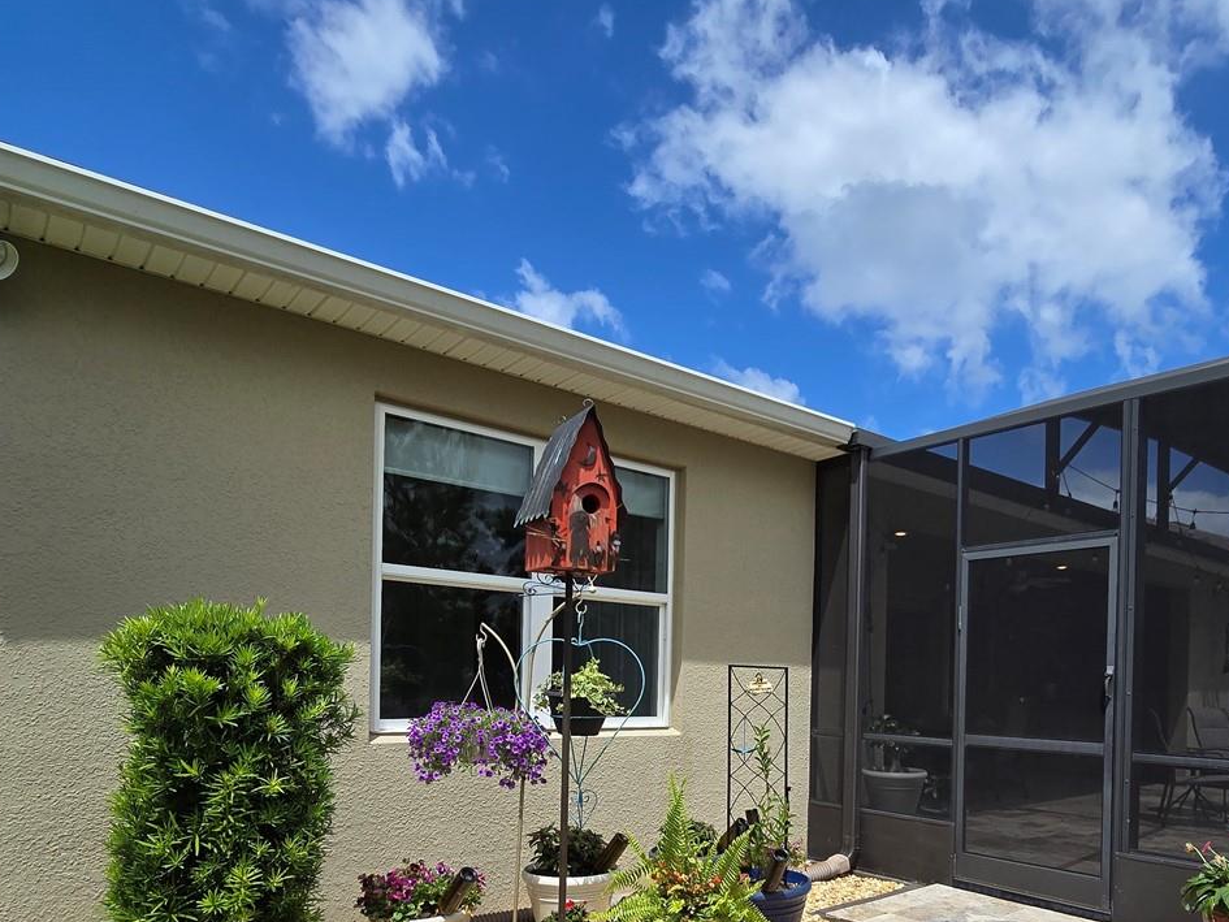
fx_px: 781
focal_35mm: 22
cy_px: 706
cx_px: 707
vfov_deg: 57.6
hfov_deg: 75.9
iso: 50
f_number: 2.2
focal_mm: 2.2
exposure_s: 1/3211
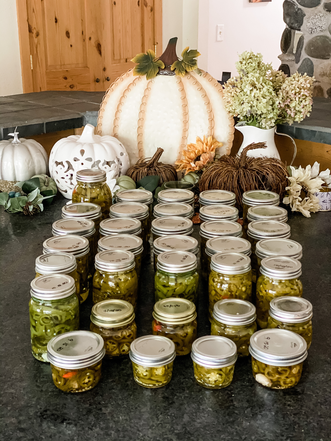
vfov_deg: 36.8
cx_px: 166
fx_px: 663
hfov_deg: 28.0
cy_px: 220
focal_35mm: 52
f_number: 2
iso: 320
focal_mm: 6
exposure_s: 1/25
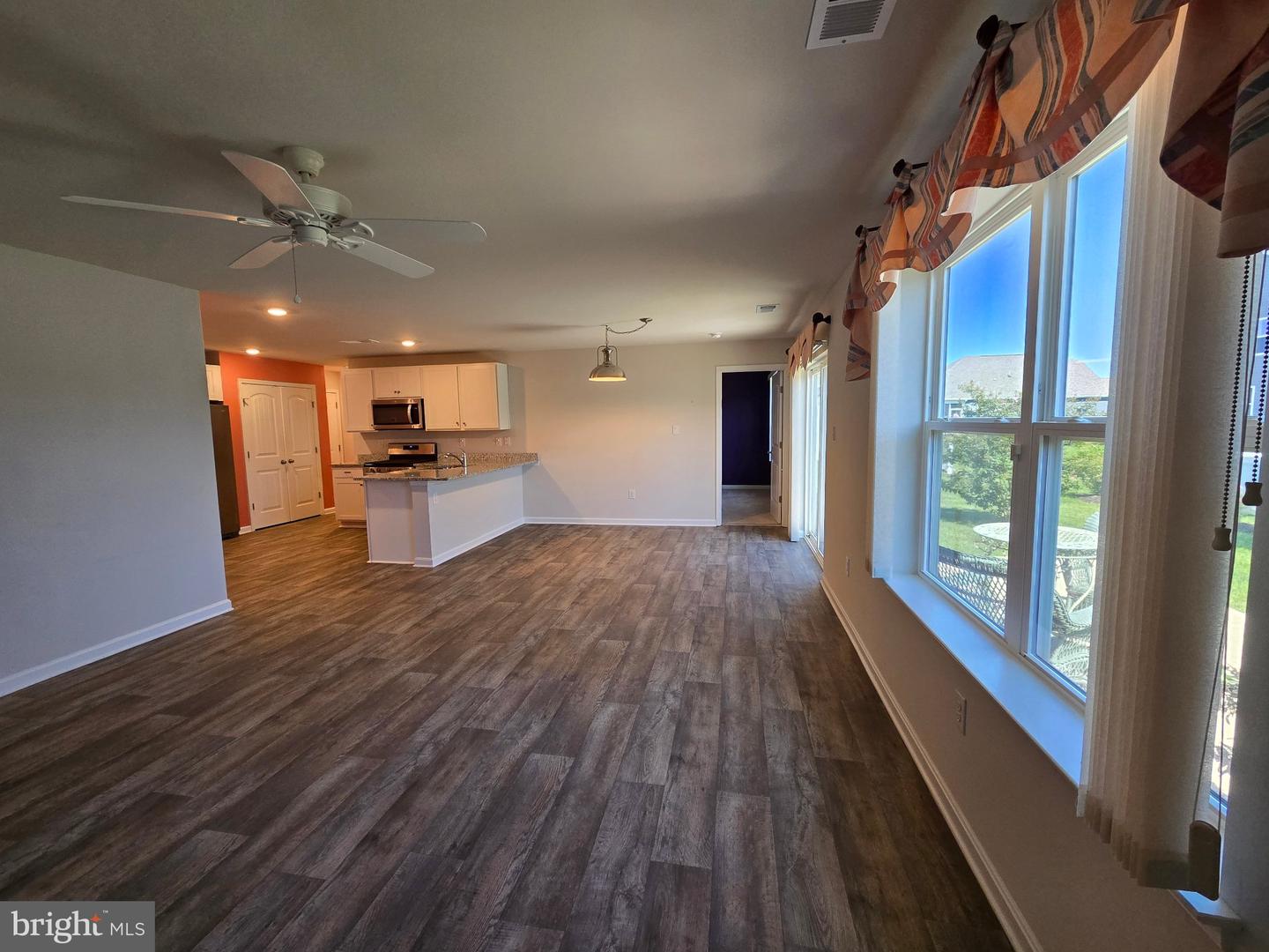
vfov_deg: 89.9
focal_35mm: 13
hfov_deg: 106.2
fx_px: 477
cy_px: 476
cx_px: 634
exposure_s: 1/60
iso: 160
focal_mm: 2.2
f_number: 2.2
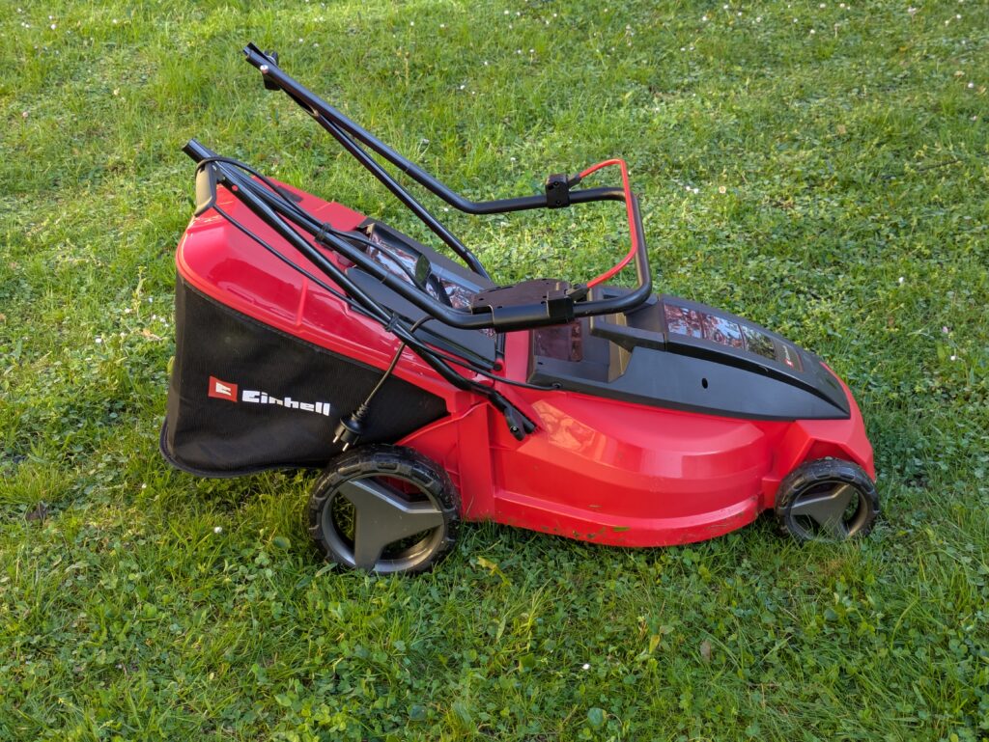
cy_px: 371
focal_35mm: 51
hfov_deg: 37.5
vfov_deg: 28.6
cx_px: 494
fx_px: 1458
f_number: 1.89
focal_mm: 5.43
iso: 44
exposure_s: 1/259
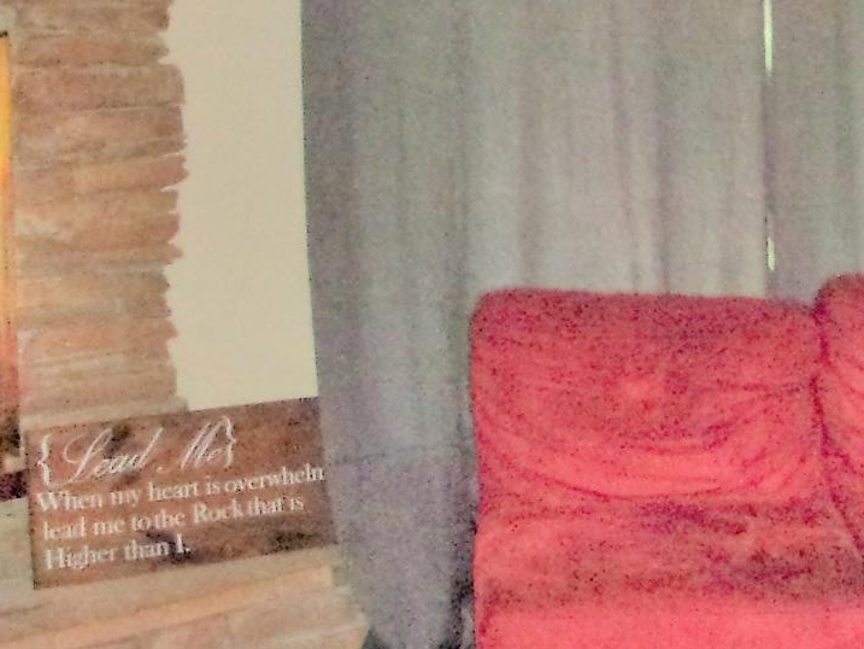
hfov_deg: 17.0
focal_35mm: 113
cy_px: 160
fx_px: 2821
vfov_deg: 13.1
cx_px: 857
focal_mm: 4.9
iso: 320
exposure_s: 1/34
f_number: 3
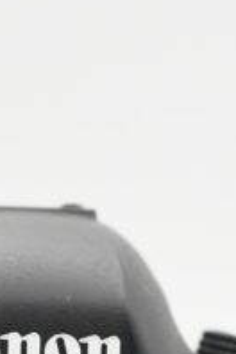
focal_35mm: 279
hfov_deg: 4.9
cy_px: 608
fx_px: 2743
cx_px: -142
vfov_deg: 7.2
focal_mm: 54
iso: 2000
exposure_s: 1/250
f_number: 5.6
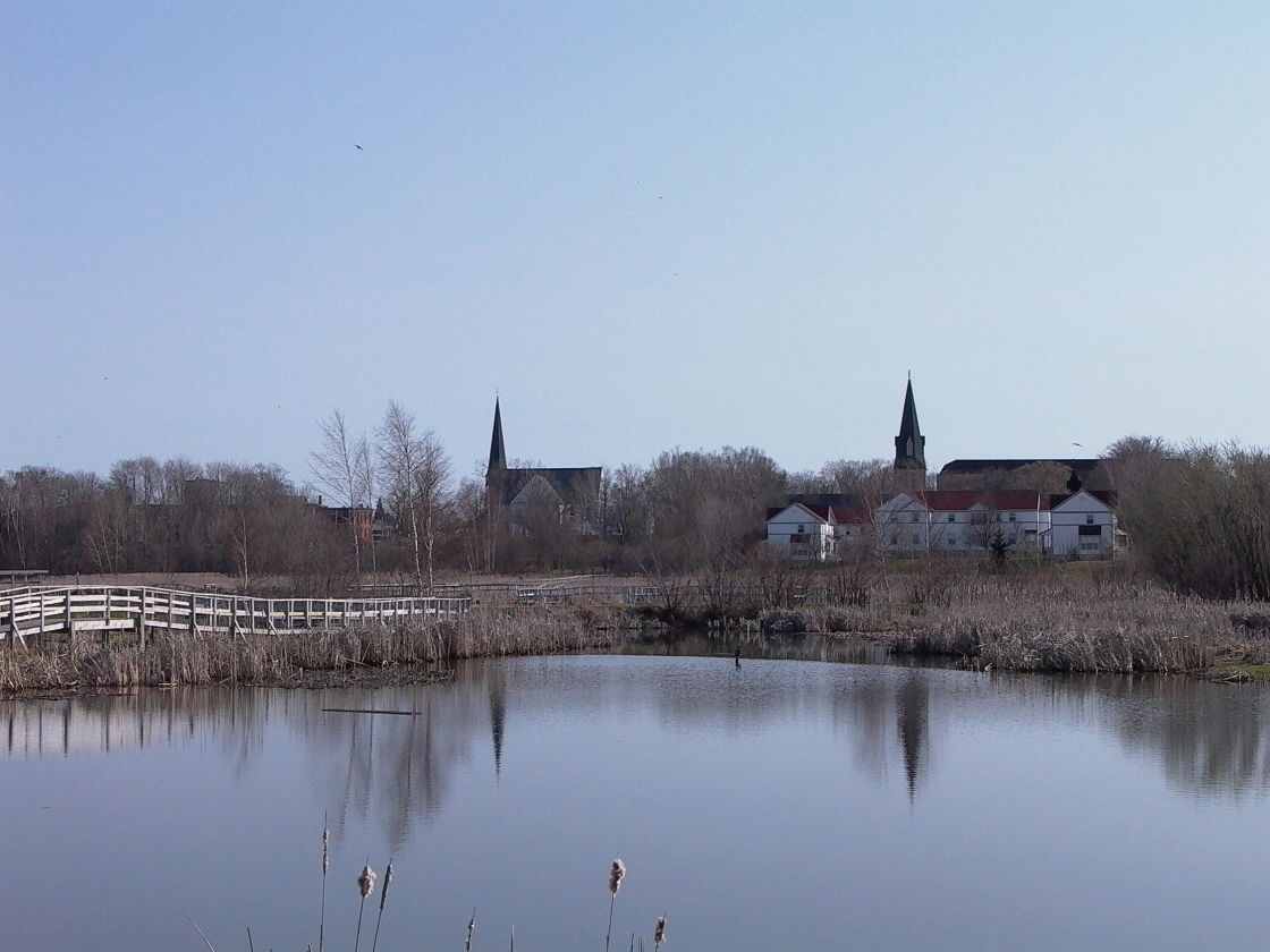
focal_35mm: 62
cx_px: 635
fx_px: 2275
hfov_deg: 31.2
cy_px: 476
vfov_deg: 23.7
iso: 100
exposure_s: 1/712
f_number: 6.7
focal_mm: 13.44
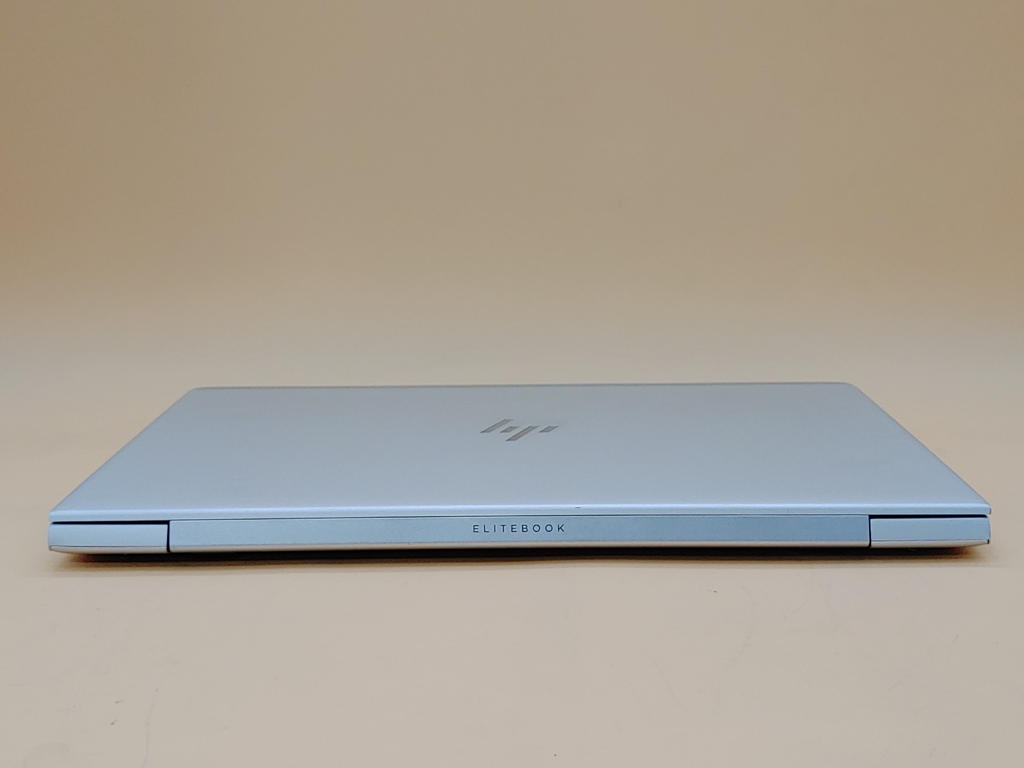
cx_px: 512
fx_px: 1450
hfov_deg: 38.9
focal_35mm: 49
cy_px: 384
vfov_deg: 29.7
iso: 50
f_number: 1.8
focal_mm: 4.36
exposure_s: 1/124
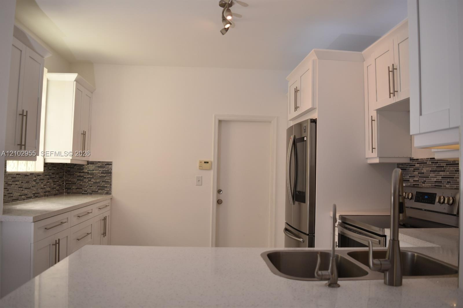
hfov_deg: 67.4
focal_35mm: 27
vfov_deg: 47.9
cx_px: 232
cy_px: 154
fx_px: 347
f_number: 3.5
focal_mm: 18
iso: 100
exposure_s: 1/125
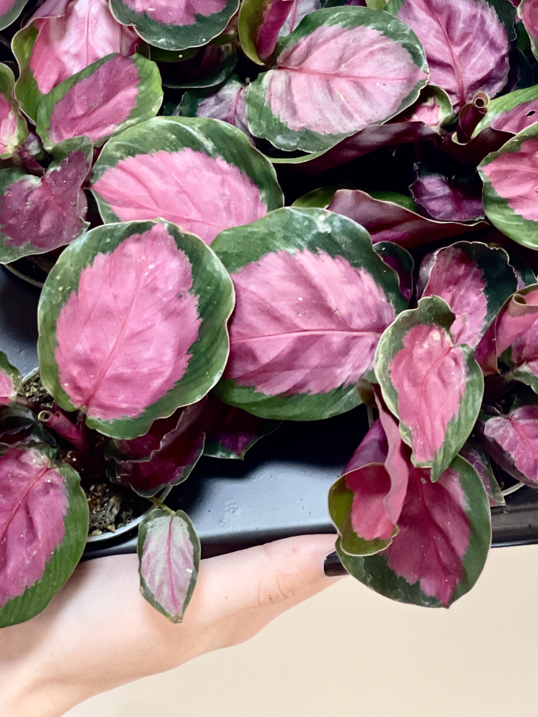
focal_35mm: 112
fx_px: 2321
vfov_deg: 17.4
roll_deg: +0.1
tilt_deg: -12.4
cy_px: 114
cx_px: 320
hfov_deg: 13.2
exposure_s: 1/50
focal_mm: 7.5
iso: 160
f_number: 2.2
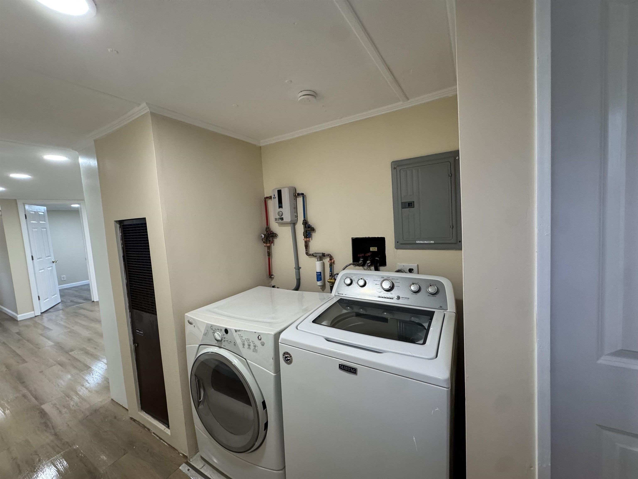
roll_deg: +3.7
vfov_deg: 85.7
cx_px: 319
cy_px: 240
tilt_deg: -4.1
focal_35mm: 14
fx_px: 258
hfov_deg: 102.1
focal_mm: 2.22
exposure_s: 1/120
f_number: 2.2
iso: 250
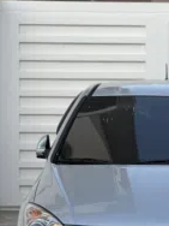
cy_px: 168
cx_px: 168
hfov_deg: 9.0
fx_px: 1068
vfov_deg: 12.0
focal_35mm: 164
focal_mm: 9
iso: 64
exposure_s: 1/121
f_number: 2.8
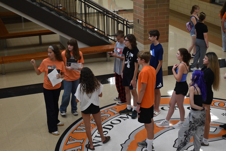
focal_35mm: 63
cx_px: 113
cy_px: 76
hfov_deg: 31.9
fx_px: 396
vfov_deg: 21.6
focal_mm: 42
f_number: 5
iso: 1250
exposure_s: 1/125
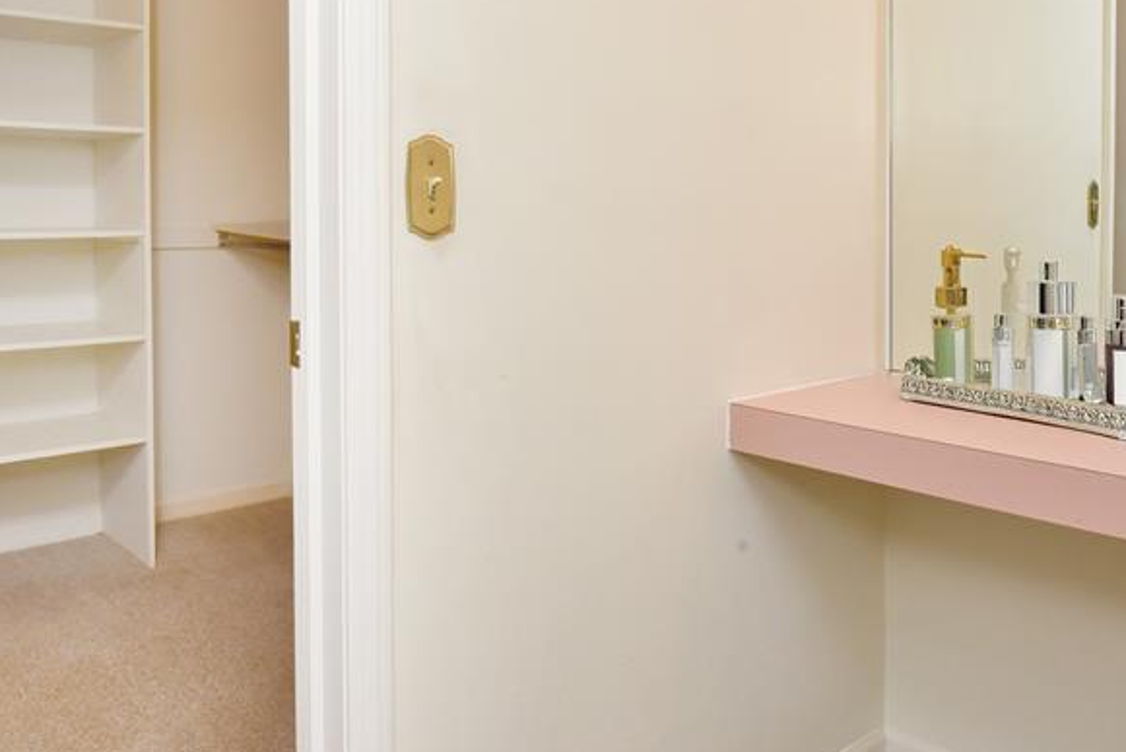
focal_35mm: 30
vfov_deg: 42.6
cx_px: 495
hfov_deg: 61.7
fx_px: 939
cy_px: 215
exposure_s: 1/60
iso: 800
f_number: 13
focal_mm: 17
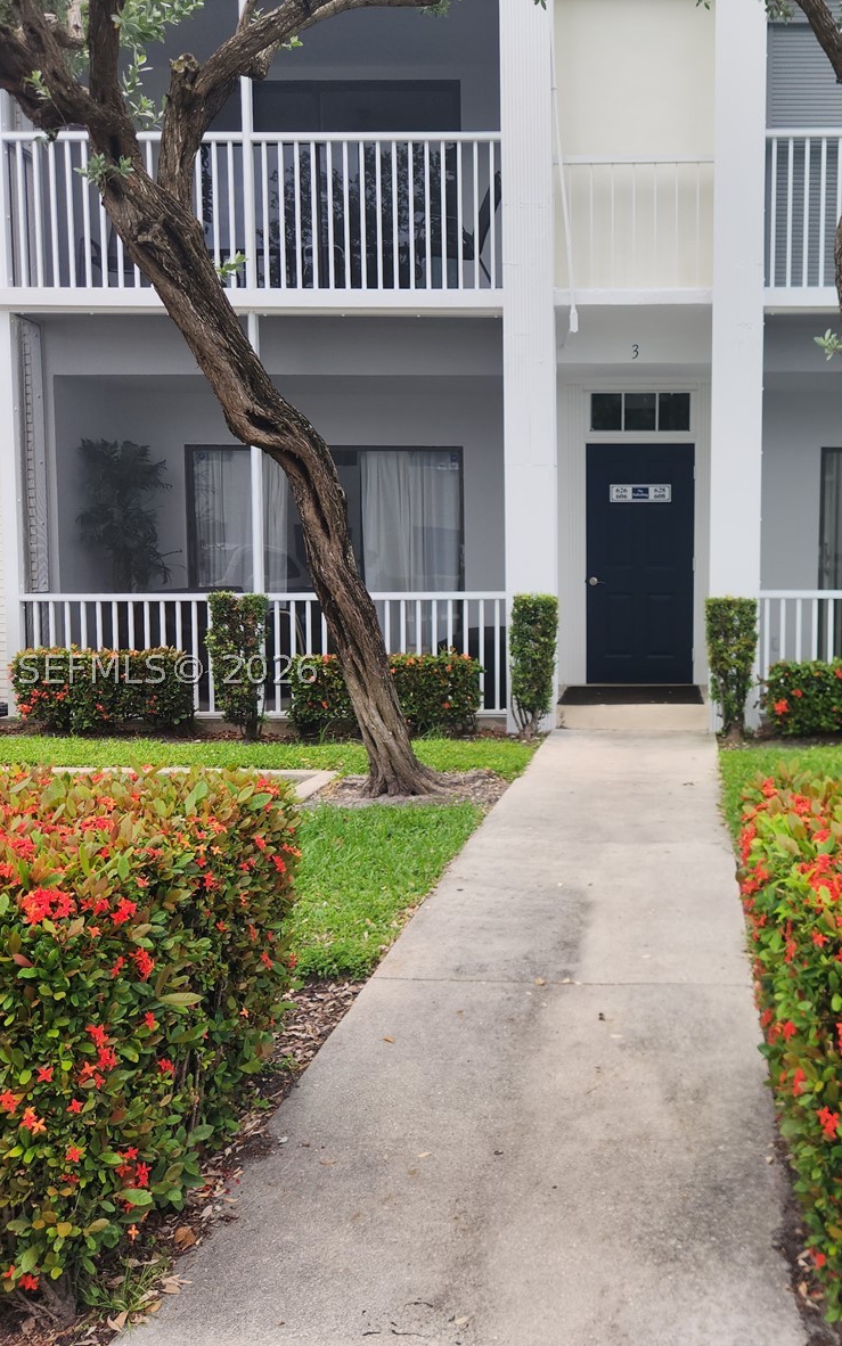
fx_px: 1211
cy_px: 670
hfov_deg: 37.1
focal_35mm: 33
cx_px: 668
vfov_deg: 58.1
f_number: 1.8
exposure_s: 1/568
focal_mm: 5.4
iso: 20
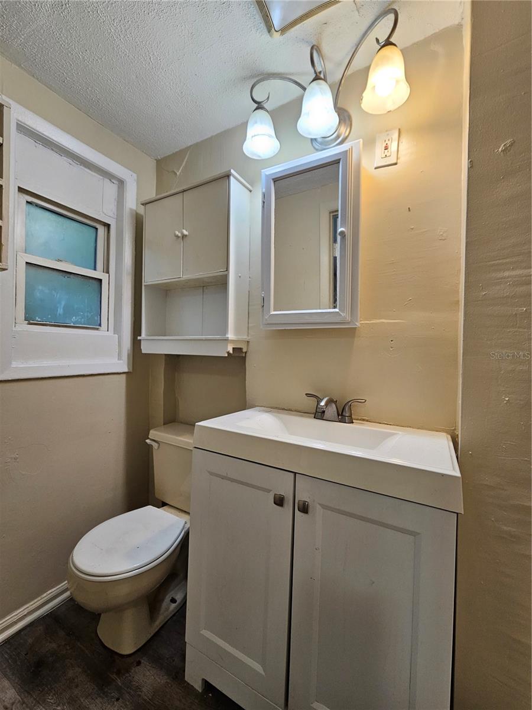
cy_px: 355
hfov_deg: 89.9
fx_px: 266
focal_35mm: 13
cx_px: 266
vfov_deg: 106.2
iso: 125
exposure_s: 1/60
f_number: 2.2
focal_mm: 2.2
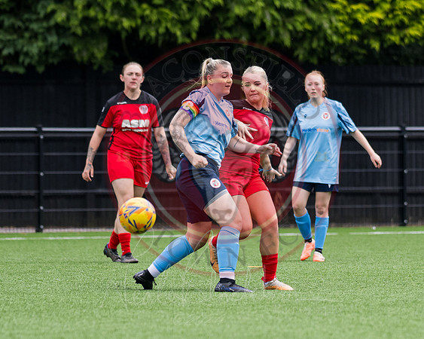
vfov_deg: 3.3
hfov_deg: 4.2
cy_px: 243
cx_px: 303
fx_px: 5806
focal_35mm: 463
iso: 200
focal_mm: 135
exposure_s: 1/4000
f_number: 2
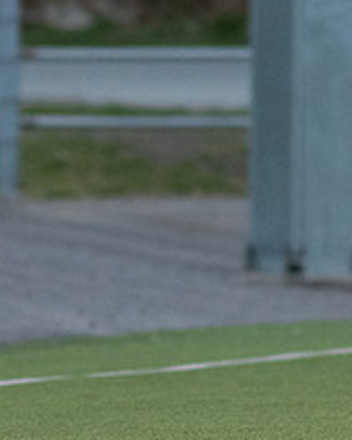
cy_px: 202
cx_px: -31
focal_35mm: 1827
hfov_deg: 0.8
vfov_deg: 1.1
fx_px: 23809
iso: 1800
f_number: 3.2
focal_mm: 300
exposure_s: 1/800
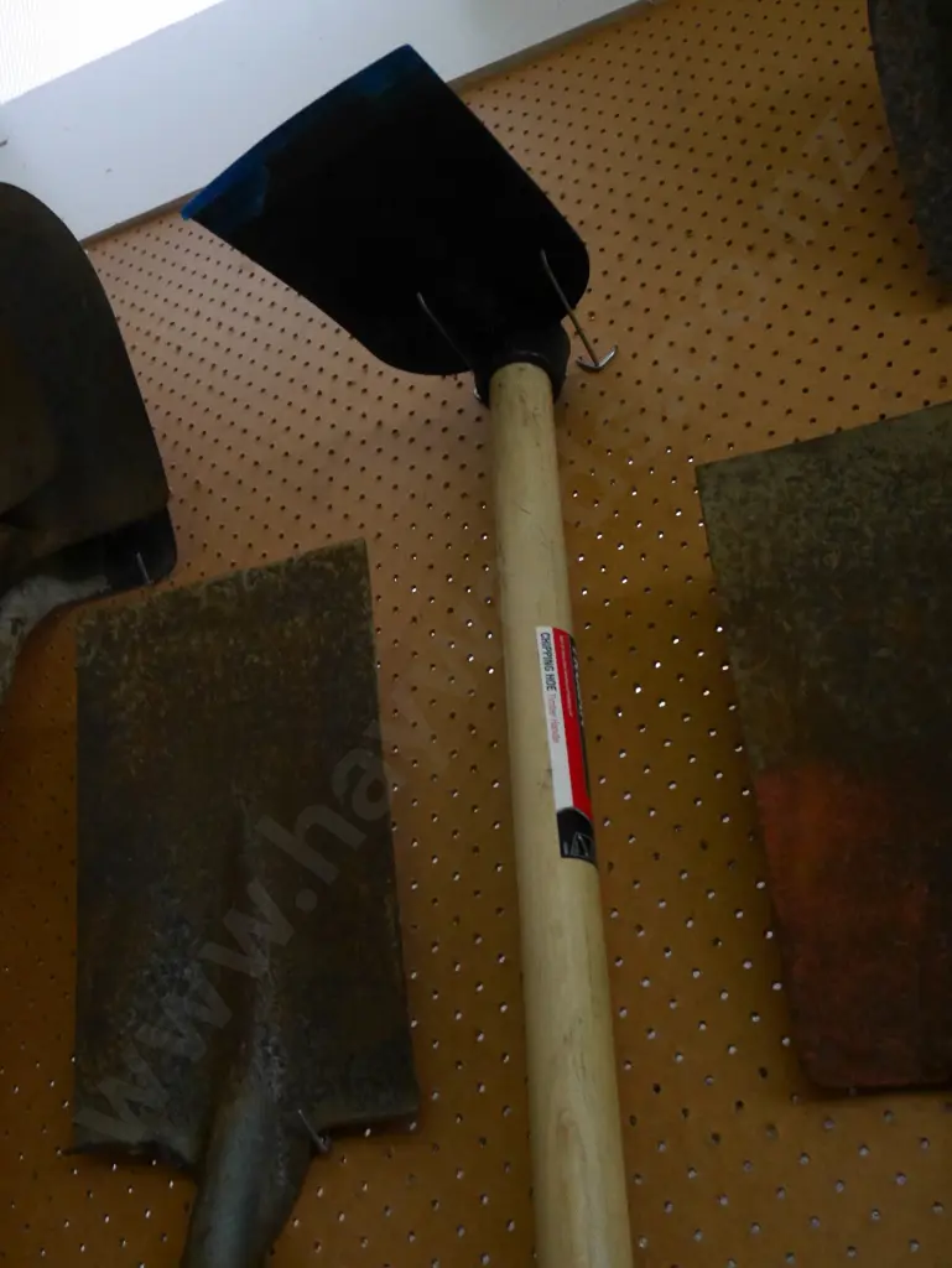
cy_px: 634
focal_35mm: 36
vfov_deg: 51.3
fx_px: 1319
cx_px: 476
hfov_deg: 39.7
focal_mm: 18
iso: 3200
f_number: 4.2
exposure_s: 1/25
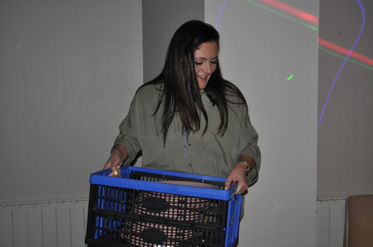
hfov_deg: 43.7
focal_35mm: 45
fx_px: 466
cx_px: 186
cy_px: 124
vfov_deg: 29.8
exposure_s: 1/60
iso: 800
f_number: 4.2
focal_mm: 30
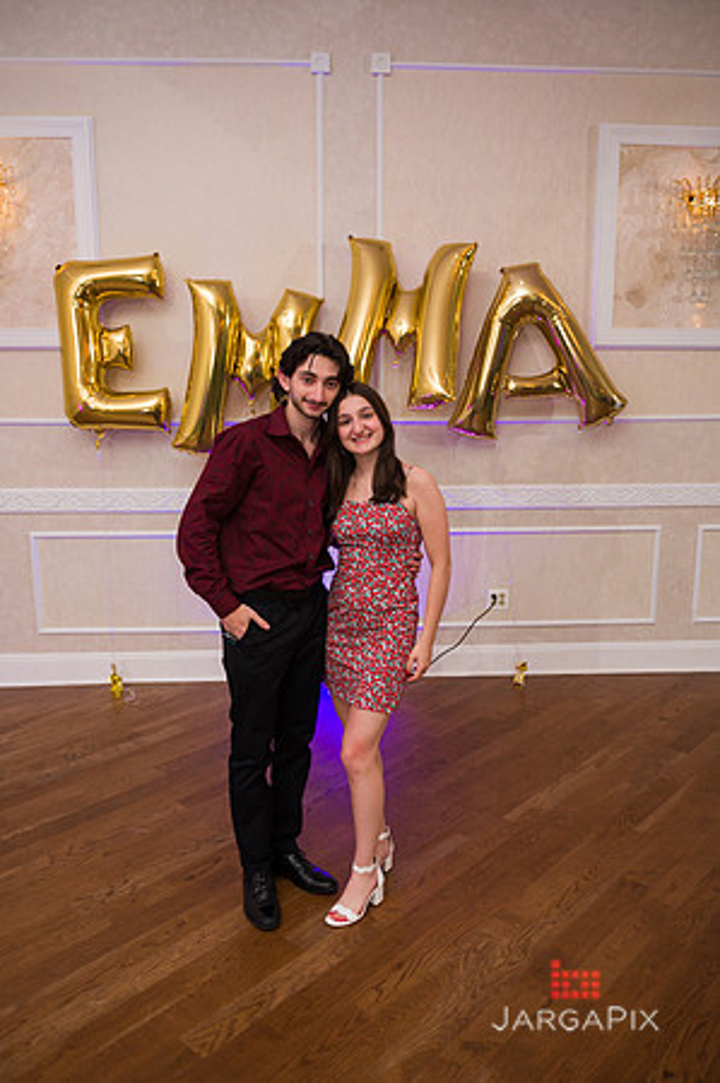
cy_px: 542
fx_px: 842
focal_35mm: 28
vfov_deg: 65.5
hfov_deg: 46.3
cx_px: 360
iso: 1250
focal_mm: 28
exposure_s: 1/200
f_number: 4
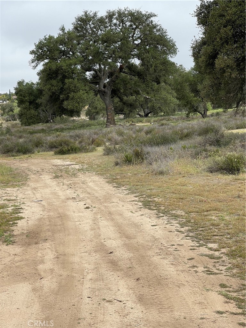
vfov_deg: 30.3
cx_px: 123
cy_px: 164
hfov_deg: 22.9
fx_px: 606
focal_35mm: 64
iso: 20
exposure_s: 1/582
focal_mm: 7.5
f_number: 2.2
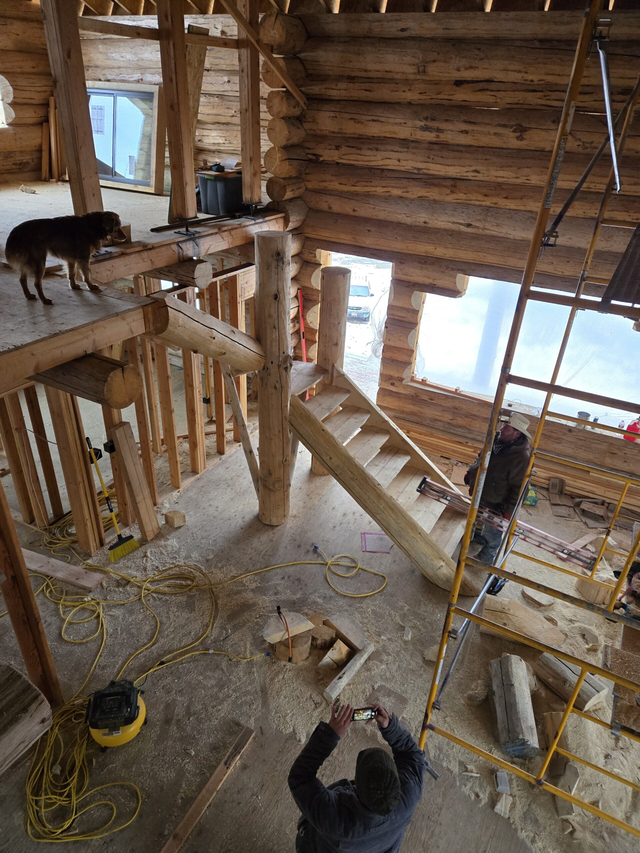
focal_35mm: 23
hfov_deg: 58.9
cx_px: 320
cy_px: 426
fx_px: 567
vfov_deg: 73.9
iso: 400
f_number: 1.8
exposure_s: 1/120
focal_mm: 5.4
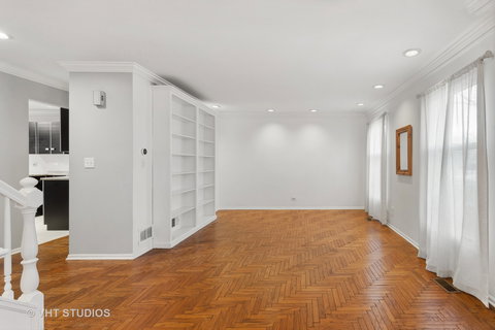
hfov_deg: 93.3
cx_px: 248
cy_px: 165
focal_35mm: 17
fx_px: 234
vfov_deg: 70.4
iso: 200
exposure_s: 1/5
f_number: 8
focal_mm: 17
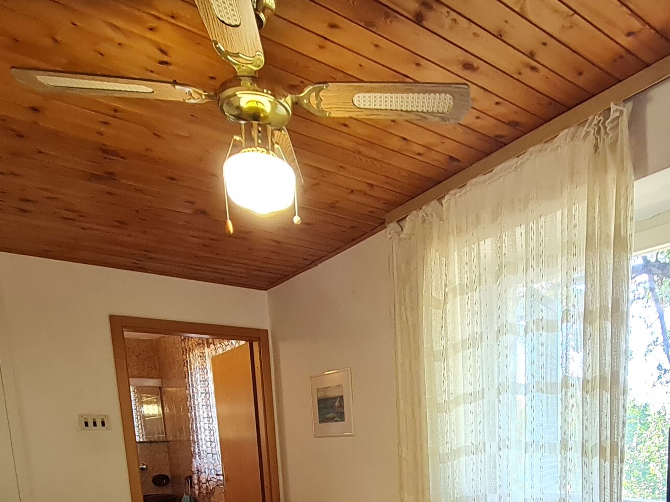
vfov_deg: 41.5
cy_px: 529
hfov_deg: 62.3
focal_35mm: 28
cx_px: 430
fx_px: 542
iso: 200
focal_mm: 1.74
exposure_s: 1/50
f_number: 2.2
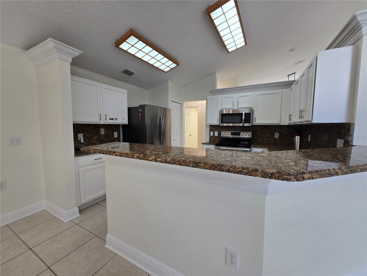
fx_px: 138
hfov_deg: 106.2
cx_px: 184
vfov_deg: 89.9
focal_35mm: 13
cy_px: 138
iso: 50
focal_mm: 1.7
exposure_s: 1/61
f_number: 2.2
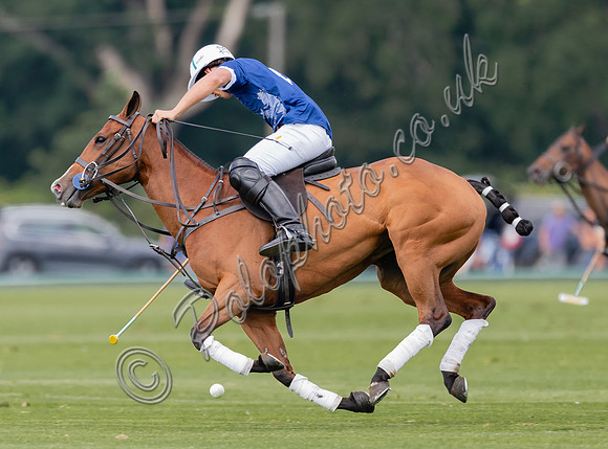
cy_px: 241
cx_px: 290
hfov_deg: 2.7
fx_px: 12964
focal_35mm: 742
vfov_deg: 2.0
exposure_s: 1/1000
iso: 400
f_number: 4
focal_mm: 500
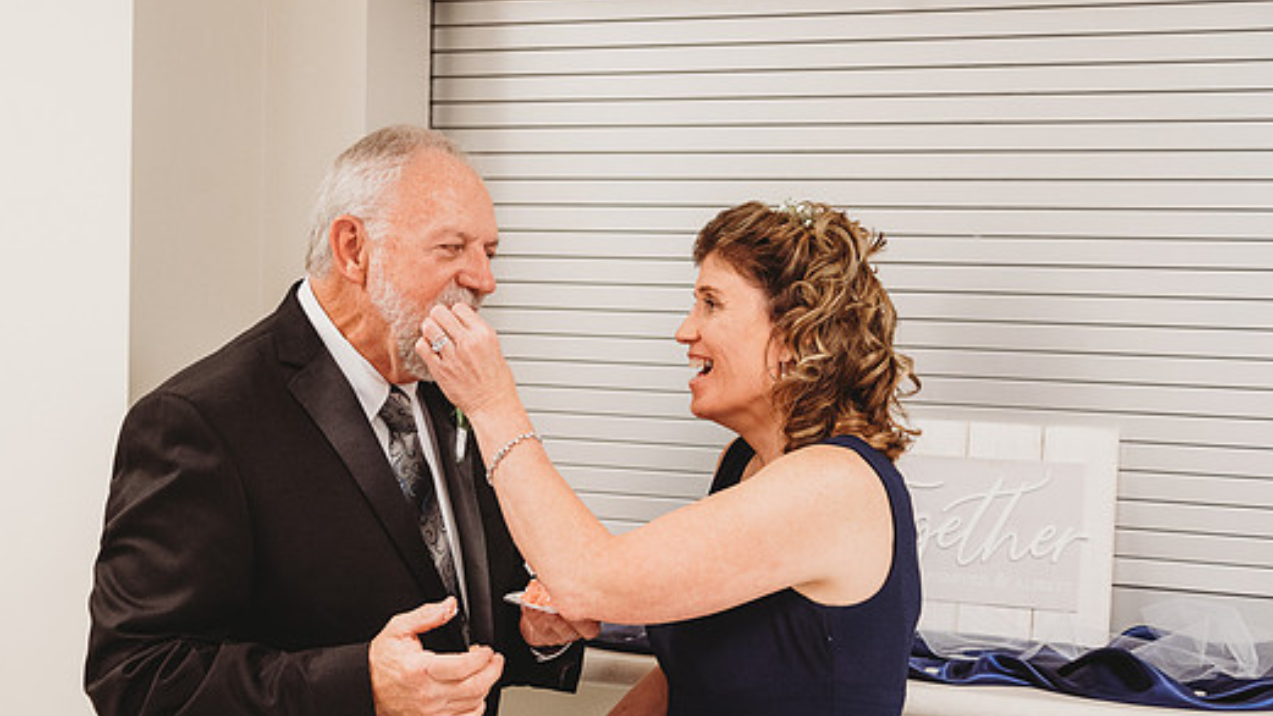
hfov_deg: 37.2
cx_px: 577
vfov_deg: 21.4
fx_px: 1890
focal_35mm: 56
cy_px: 365
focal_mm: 48
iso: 4000
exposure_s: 1/200
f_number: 4
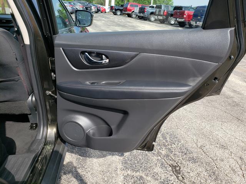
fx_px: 185
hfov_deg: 67.3
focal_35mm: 26
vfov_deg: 53.1
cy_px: 92
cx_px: 123
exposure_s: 1/558
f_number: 2.4
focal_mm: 4.3
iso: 50
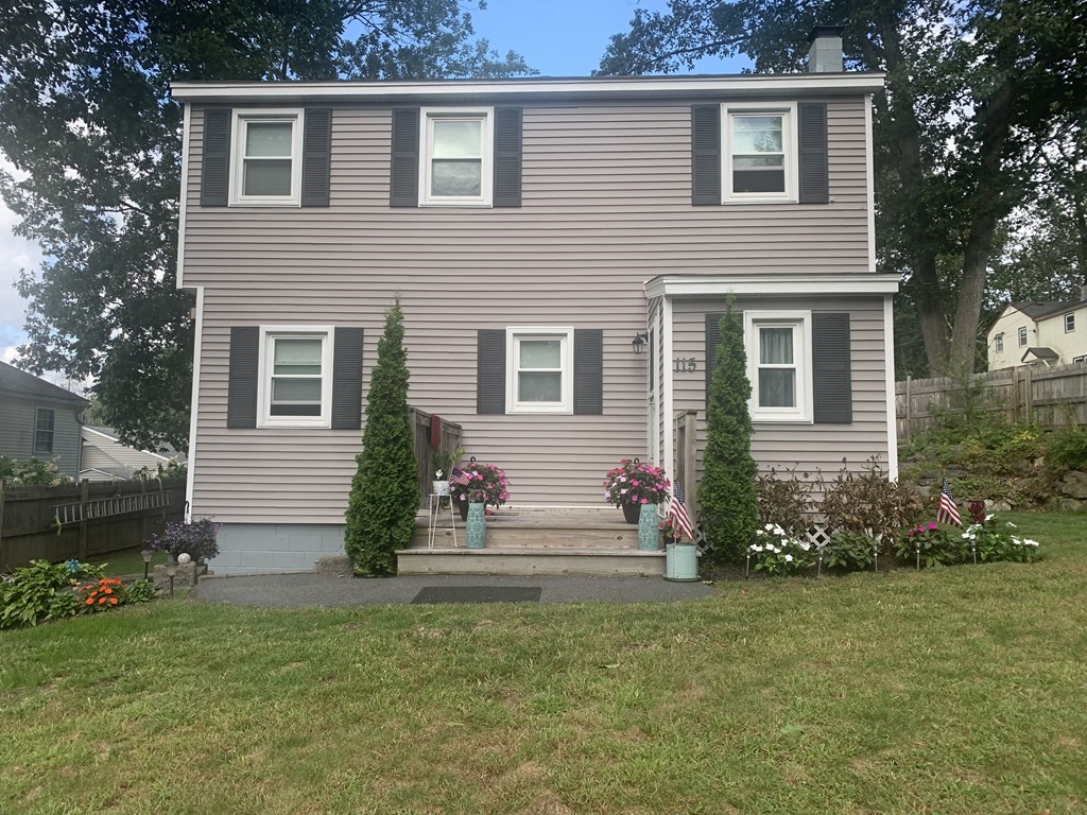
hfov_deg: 67.3
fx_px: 816
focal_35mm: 26
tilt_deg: +5.4
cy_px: 408
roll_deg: -0.1
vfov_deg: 53.1
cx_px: 544
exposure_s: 1/529
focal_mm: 4.25
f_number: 1.8
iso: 25
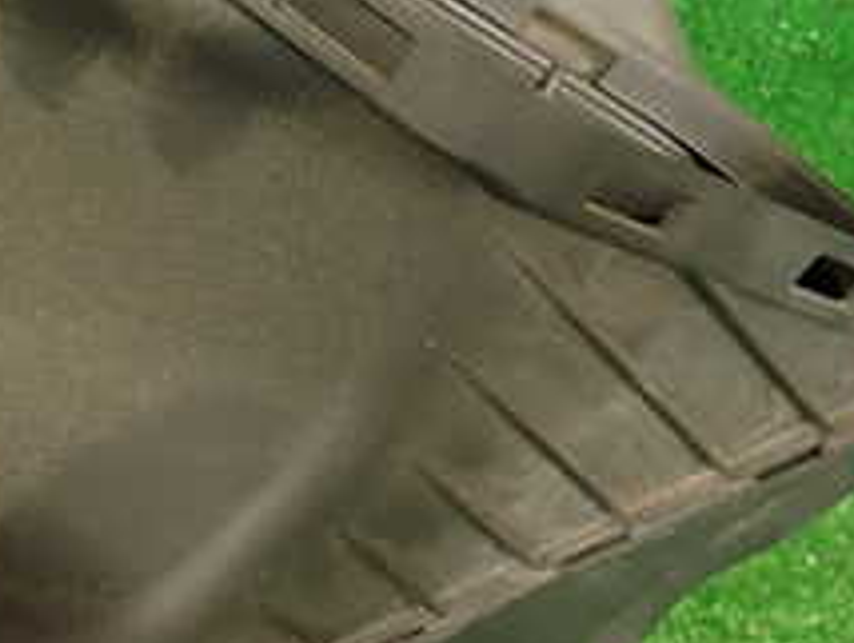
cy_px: 224
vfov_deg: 21.0
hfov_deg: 25.8
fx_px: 1729
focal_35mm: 70
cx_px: -76
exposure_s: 1/60
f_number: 2
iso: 160
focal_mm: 4.5
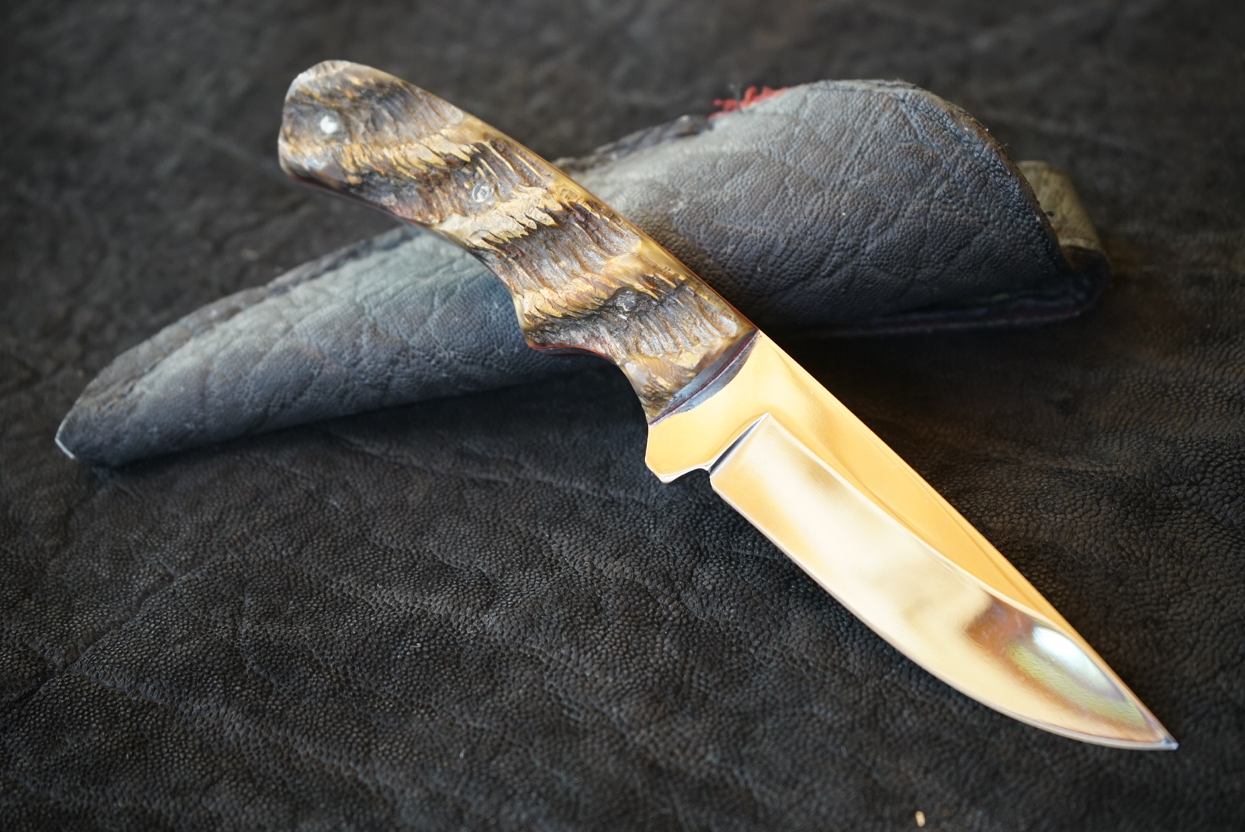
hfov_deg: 35.6
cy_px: 416
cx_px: 622
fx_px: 1938
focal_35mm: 56
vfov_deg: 24.2
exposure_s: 1/60
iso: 1600
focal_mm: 56
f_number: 5
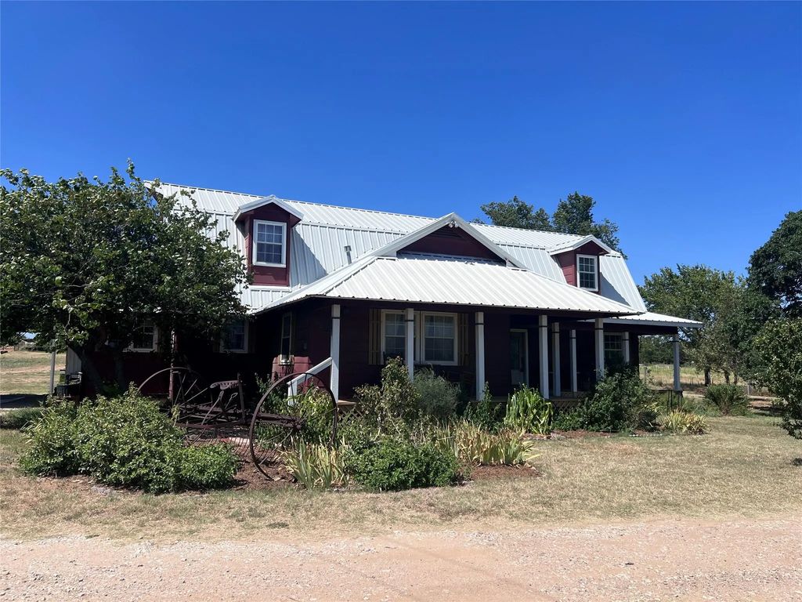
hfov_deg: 67.3
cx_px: 401
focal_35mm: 26
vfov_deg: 53.1
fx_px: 602
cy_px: 301
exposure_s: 1/5319
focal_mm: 5.7
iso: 50
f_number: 1.5
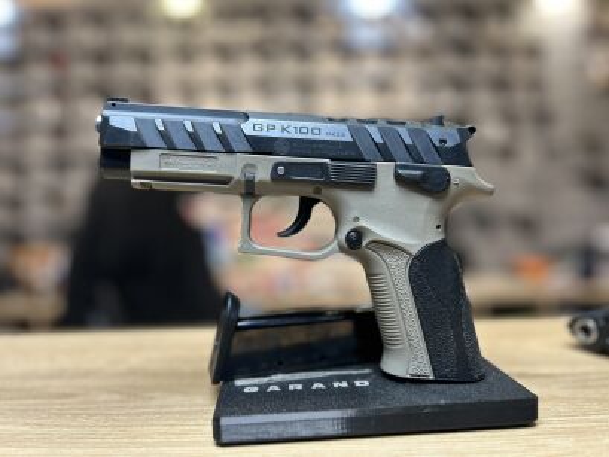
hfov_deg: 67.3
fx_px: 458
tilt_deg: -4.6
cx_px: 304
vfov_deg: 53.1
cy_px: 228
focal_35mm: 26
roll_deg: +1.8
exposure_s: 1/50
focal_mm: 5.7
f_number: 1.5
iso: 64
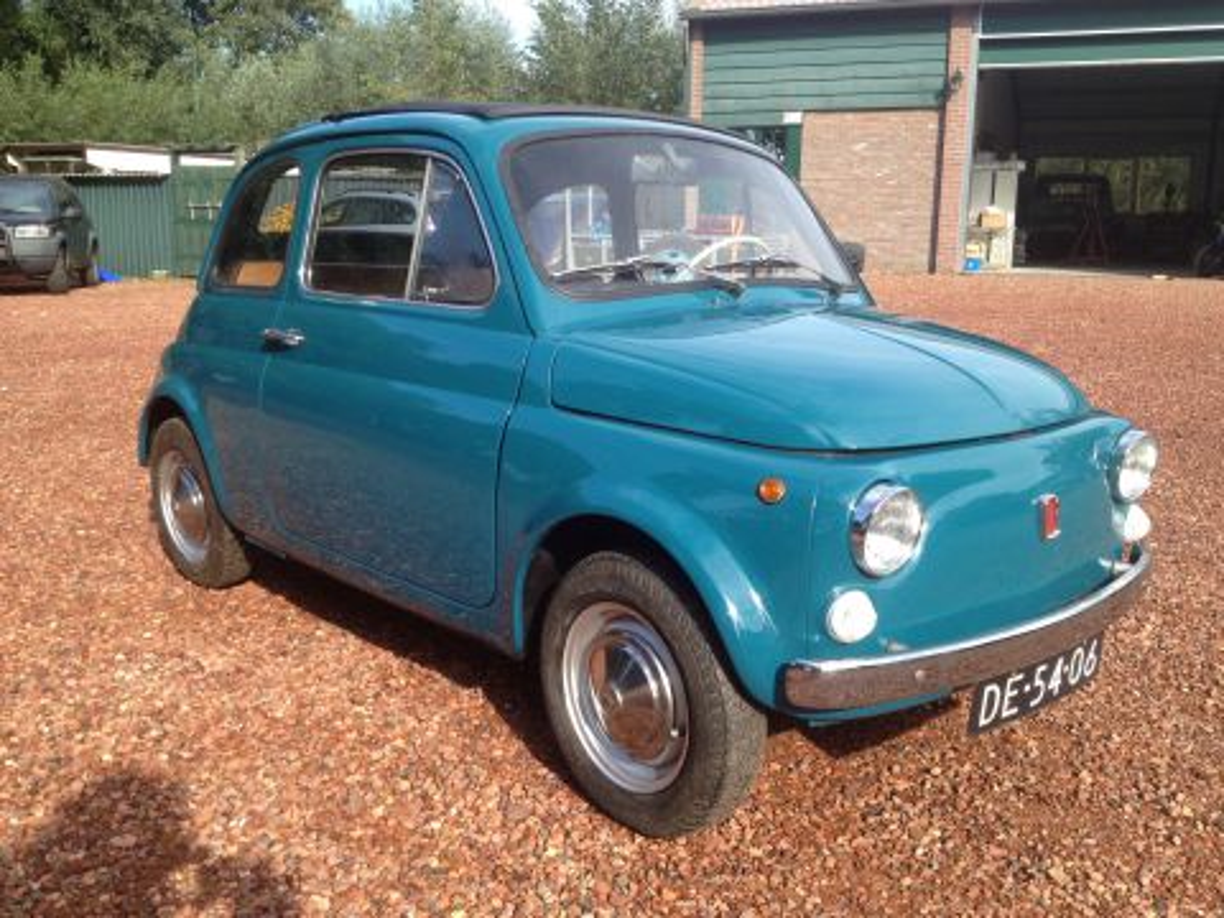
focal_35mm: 35
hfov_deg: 52.6
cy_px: 459
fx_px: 1238
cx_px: 612
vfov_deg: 40.7
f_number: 2.4
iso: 50
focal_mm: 4.28
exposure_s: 1/600
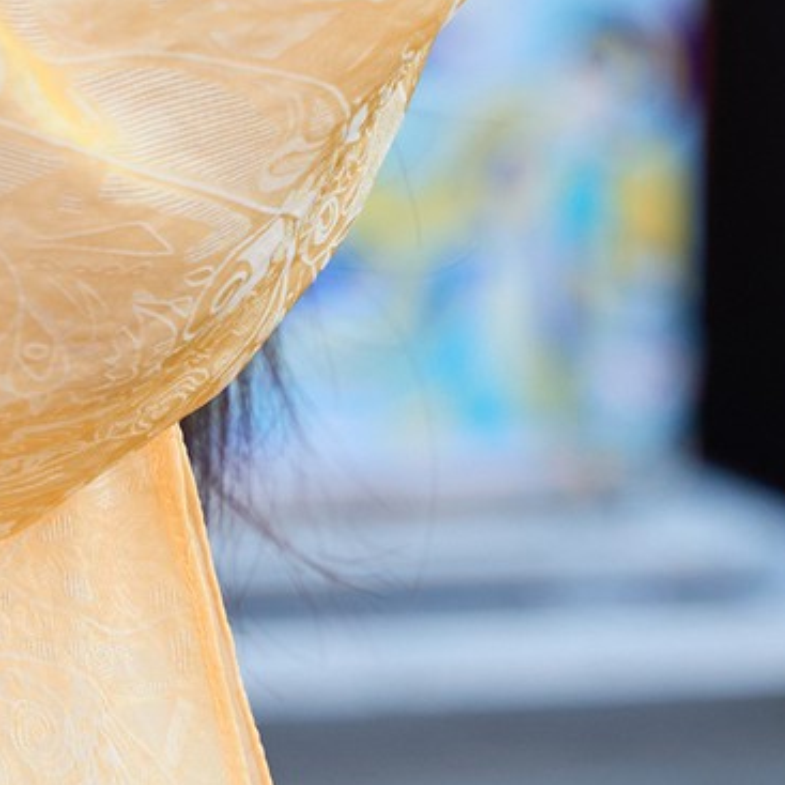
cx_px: -672
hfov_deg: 4.1
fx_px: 10824
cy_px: -883
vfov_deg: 4.1
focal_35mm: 422
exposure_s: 1/250
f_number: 2.8
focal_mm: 60.7
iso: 400
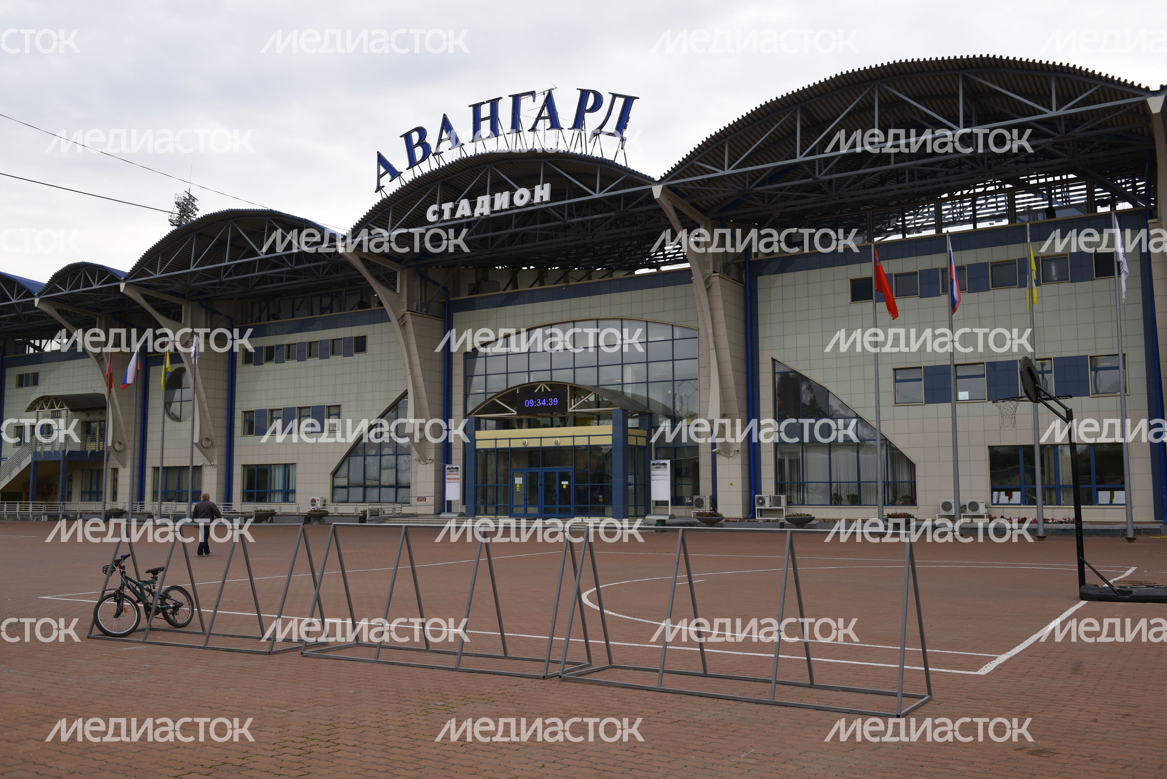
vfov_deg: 41.1
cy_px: 390
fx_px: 1038
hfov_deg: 58.7
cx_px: 584
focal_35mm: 32
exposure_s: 1/320
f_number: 5.6
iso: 200
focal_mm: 32
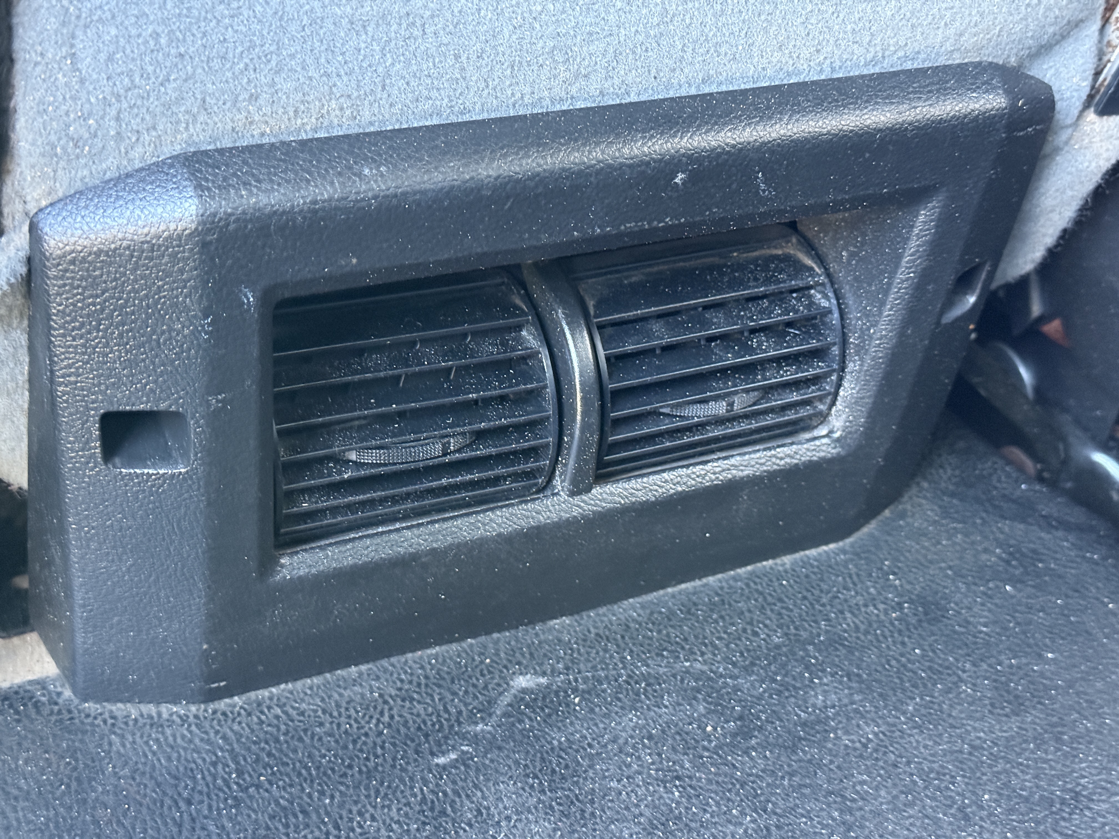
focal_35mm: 48
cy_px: 420
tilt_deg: -31.6
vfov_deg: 30.3
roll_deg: -5.1
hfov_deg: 39.7
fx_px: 1552
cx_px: 560
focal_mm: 6.76
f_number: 1.78
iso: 640
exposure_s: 1/30
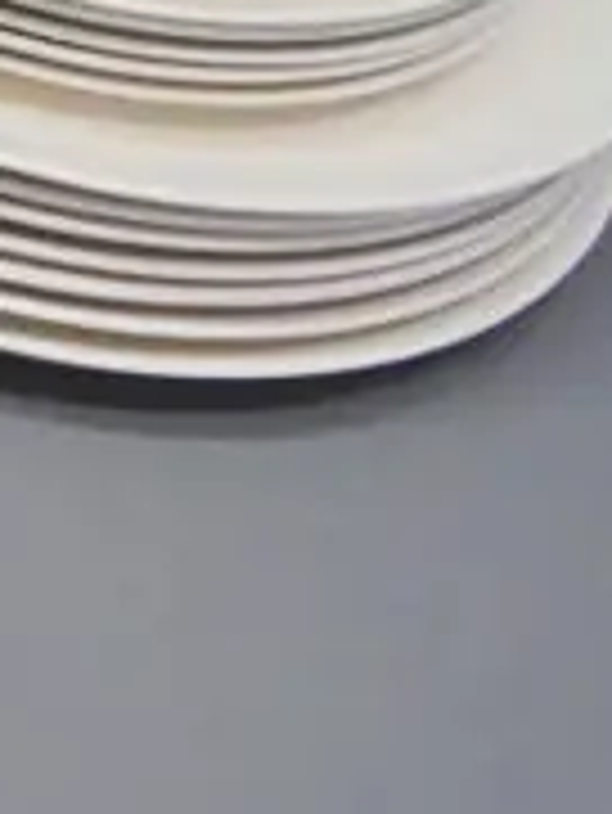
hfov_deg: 8.0
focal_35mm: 136
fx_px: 3202
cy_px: -589
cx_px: -1629
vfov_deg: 13.2
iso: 3200
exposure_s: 1/400
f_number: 5.1
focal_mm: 12
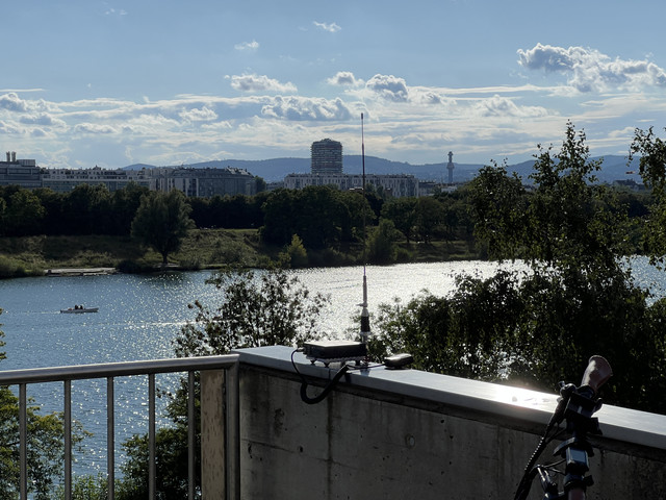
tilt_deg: -4.1
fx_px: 1481
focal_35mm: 77
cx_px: 333
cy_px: 250
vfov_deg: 19.1
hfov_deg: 25.3
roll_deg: -0.5
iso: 32
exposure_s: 1/2801
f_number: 2.8
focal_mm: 9
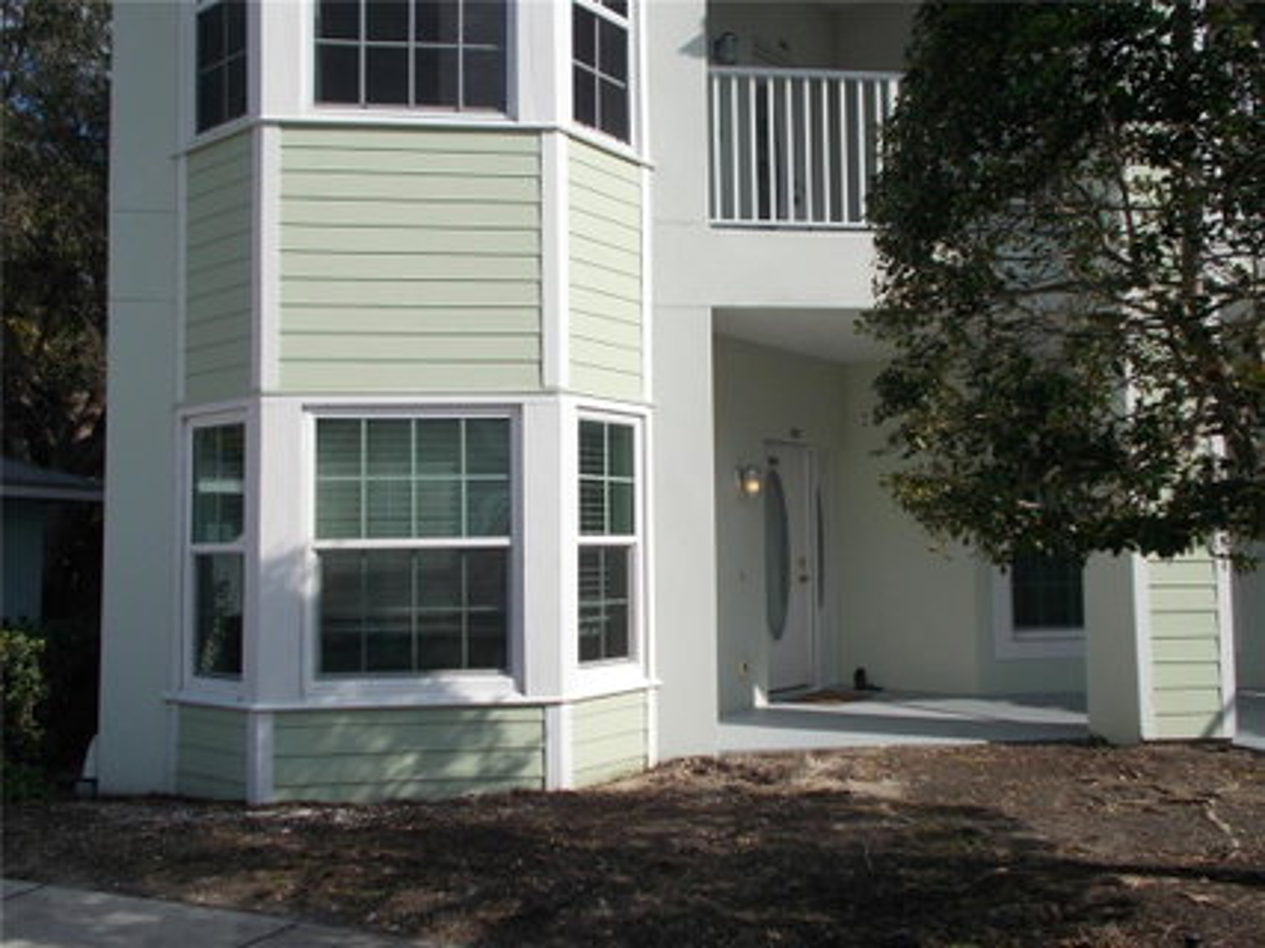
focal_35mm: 34
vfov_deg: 41.8
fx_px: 1242
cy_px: 474
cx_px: 632
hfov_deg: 54.0
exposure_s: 1/250
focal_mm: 6
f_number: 9.2
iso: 80
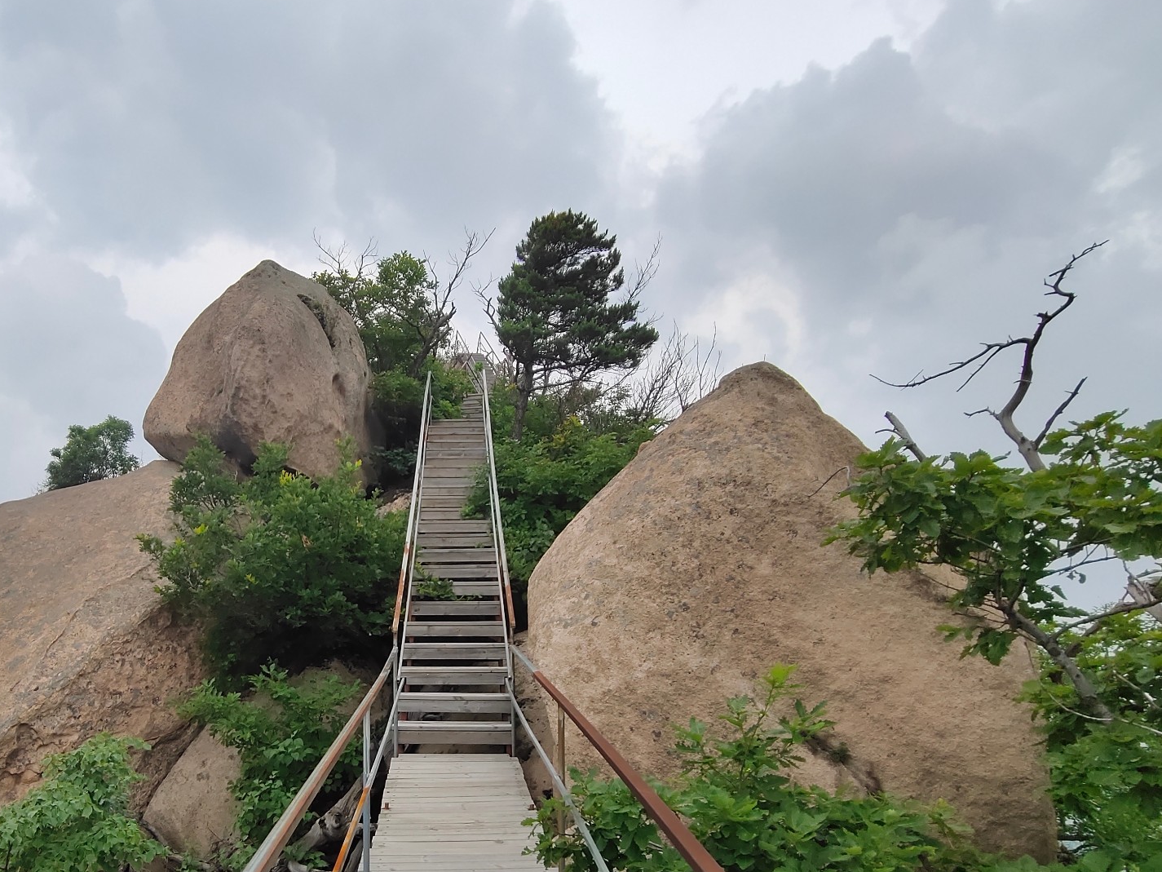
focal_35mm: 23
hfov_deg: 71.7
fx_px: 772
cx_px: 384
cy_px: 601
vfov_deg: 57.2
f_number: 2.2
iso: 50
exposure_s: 1/1441
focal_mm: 2.15
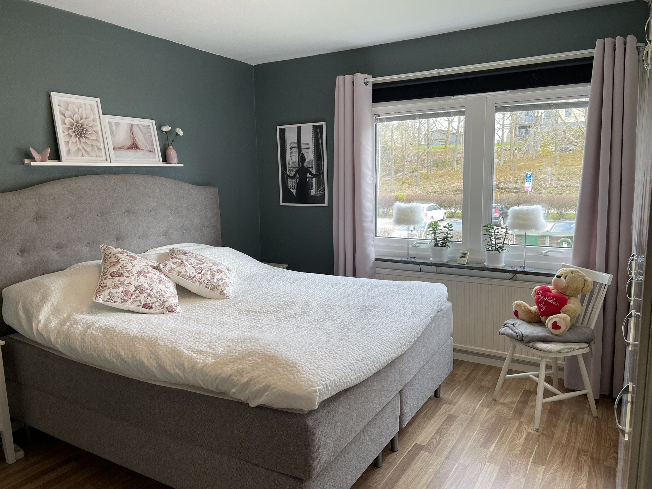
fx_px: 490
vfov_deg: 53.1
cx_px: 326
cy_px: 244
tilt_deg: -7.4
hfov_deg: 67.3
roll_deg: +1.2
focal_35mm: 26
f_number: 1.6
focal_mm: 4.2
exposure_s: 1/100
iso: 32
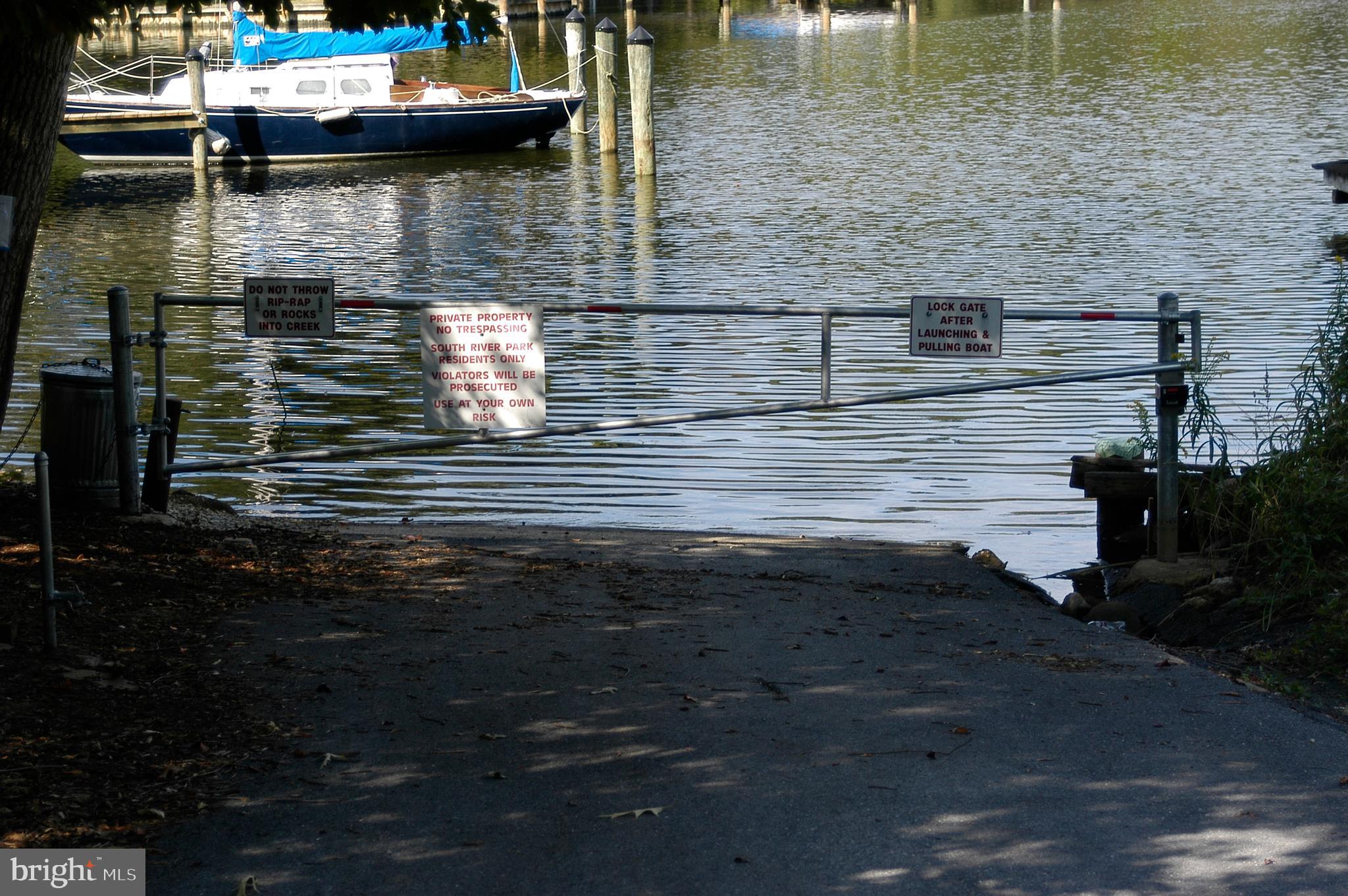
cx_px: 674
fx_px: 3254
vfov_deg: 15.7
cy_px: 448
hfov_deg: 23.4
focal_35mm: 87
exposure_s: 1/350
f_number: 5
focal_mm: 58
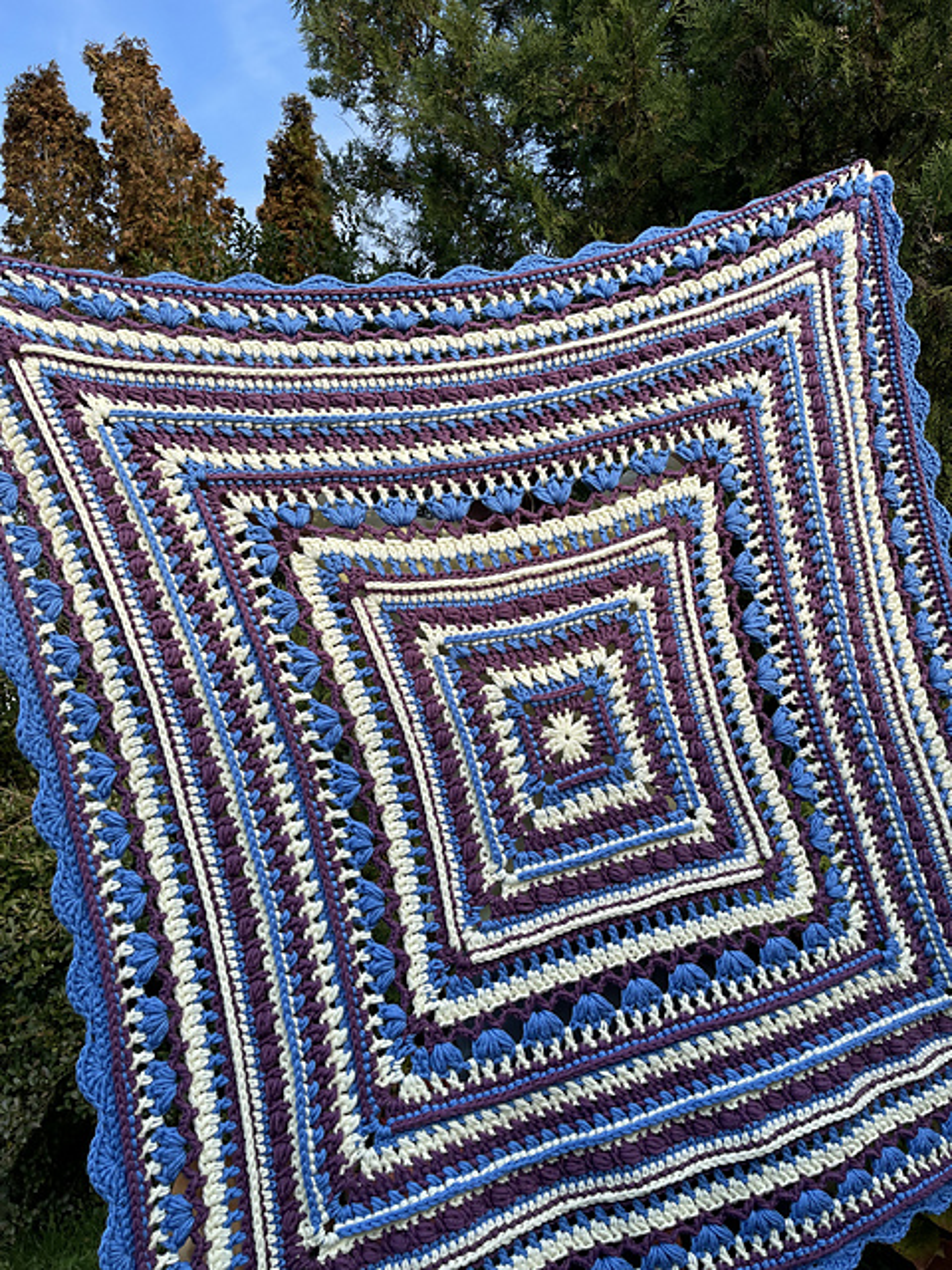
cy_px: 635
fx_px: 953
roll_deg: +9.6
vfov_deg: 67.3
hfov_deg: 53.1
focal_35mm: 26
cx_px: 476
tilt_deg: +11.3
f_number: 1.6
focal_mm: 5.1
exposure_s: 1/1795
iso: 50
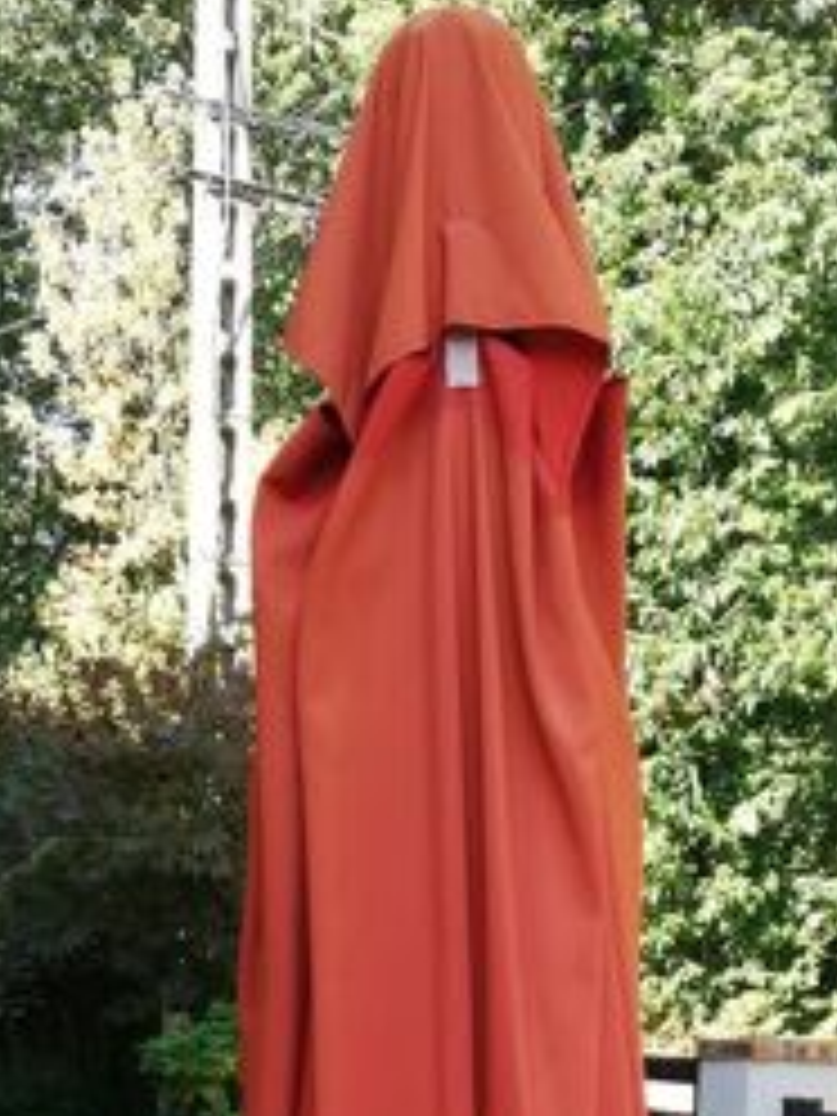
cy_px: 1323
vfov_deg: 26.0
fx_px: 2160
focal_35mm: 67
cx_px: 464
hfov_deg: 21.9
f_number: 2.2
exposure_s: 1/120
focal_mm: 3.81
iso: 50
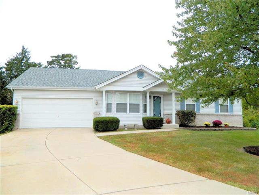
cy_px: 98
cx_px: 130
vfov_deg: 54.9
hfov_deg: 69.4
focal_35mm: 25
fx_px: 187
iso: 110
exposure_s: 1/200
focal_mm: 4.5
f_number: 3.1
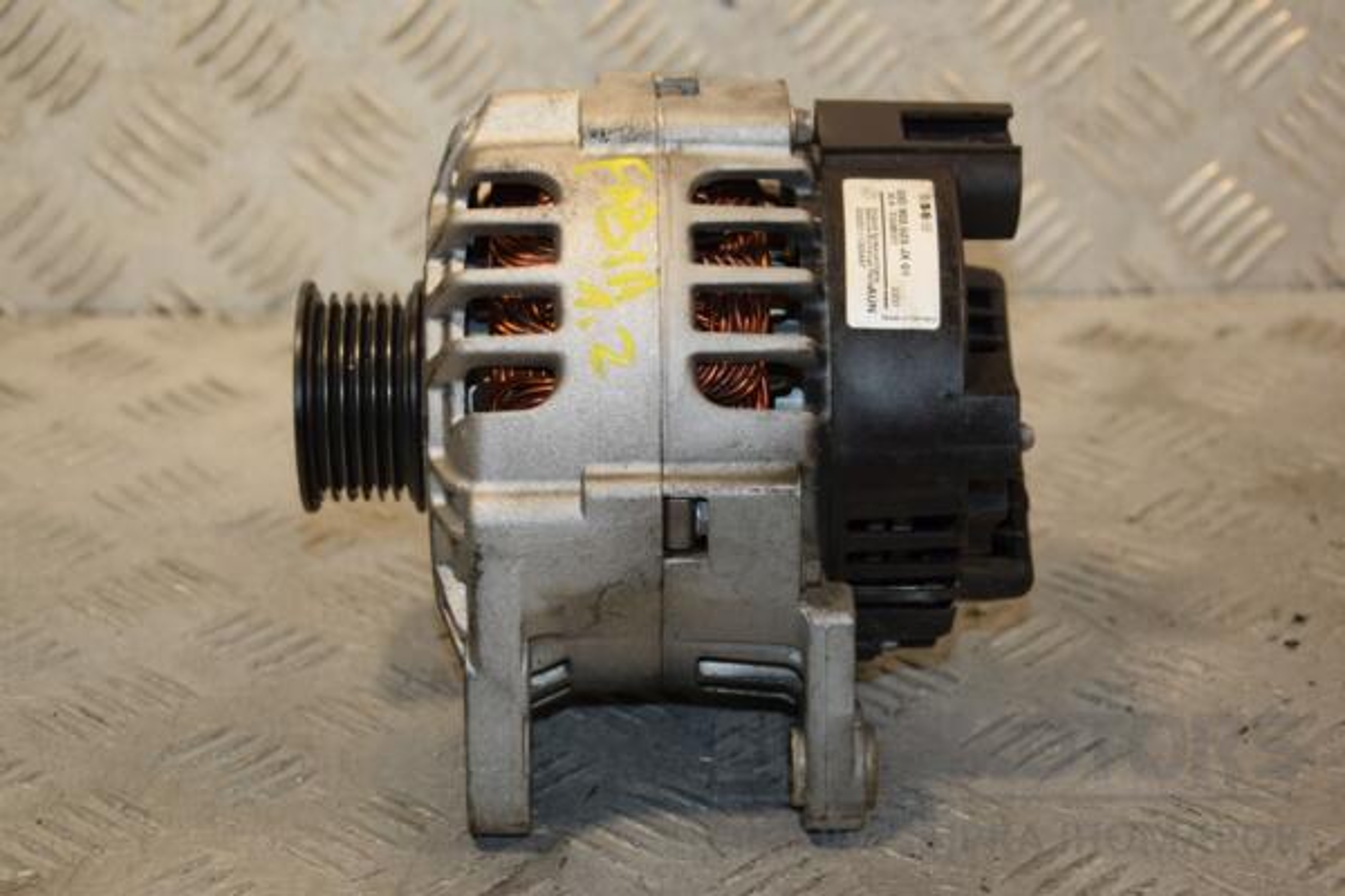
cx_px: 672
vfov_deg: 17.5
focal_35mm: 78
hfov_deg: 26.0
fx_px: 2914
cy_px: 448
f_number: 5.6
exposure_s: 1/200
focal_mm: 52
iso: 800
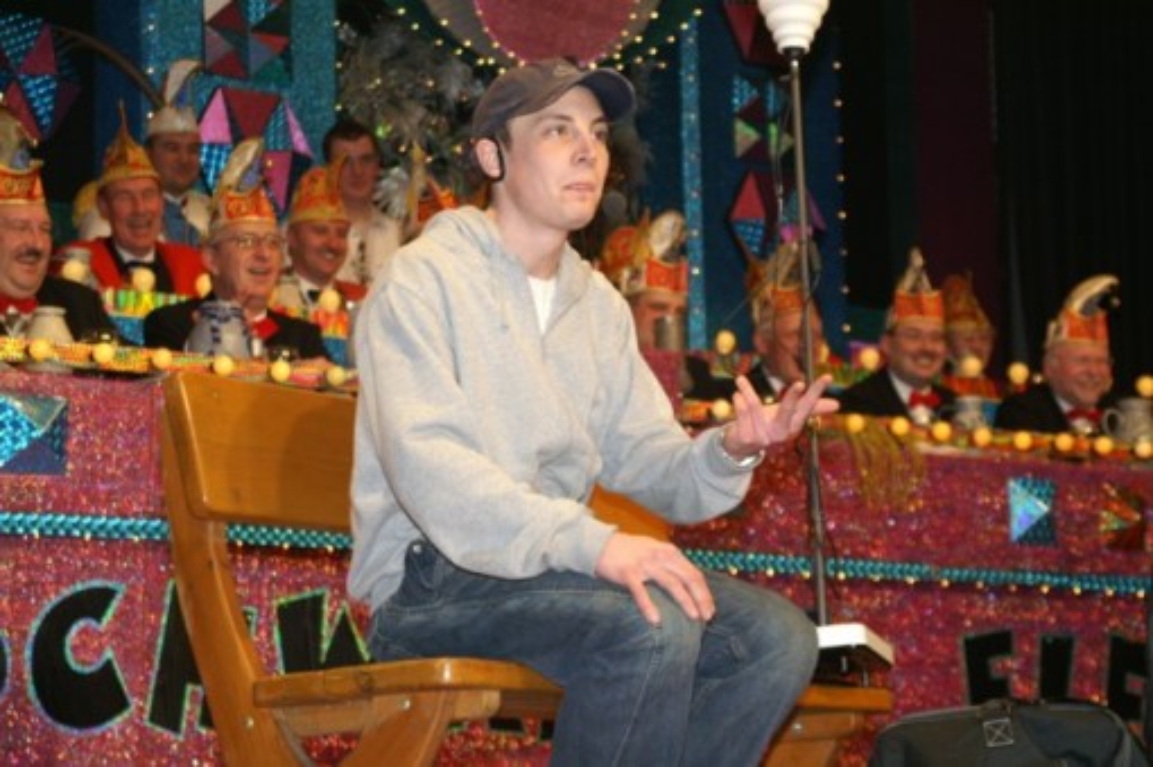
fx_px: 2880
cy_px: 384
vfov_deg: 15.2
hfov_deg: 22.6
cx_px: 576
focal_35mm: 90
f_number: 5
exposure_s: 1/60
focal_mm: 60
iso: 400
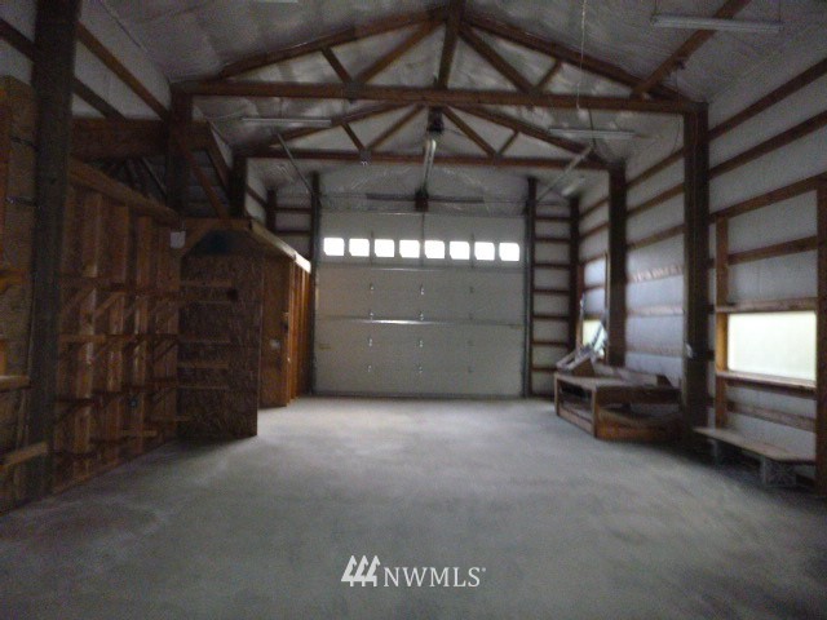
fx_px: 597
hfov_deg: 69.4
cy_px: 310
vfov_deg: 54.9
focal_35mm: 25
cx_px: 414
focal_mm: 4.5
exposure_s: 1/15
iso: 800
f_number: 3.9
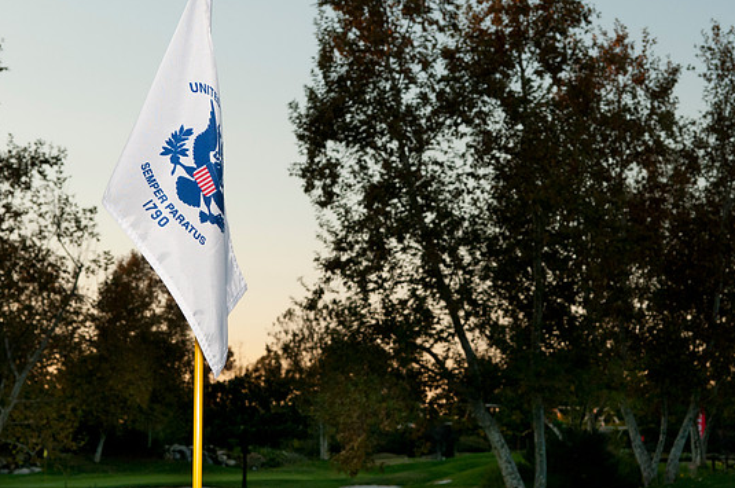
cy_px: 255
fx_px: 1325
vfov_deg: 20.9
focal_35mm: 65
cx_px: 396
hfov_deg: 31.0
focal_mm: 40
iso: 500
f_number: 9
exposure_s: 1/320
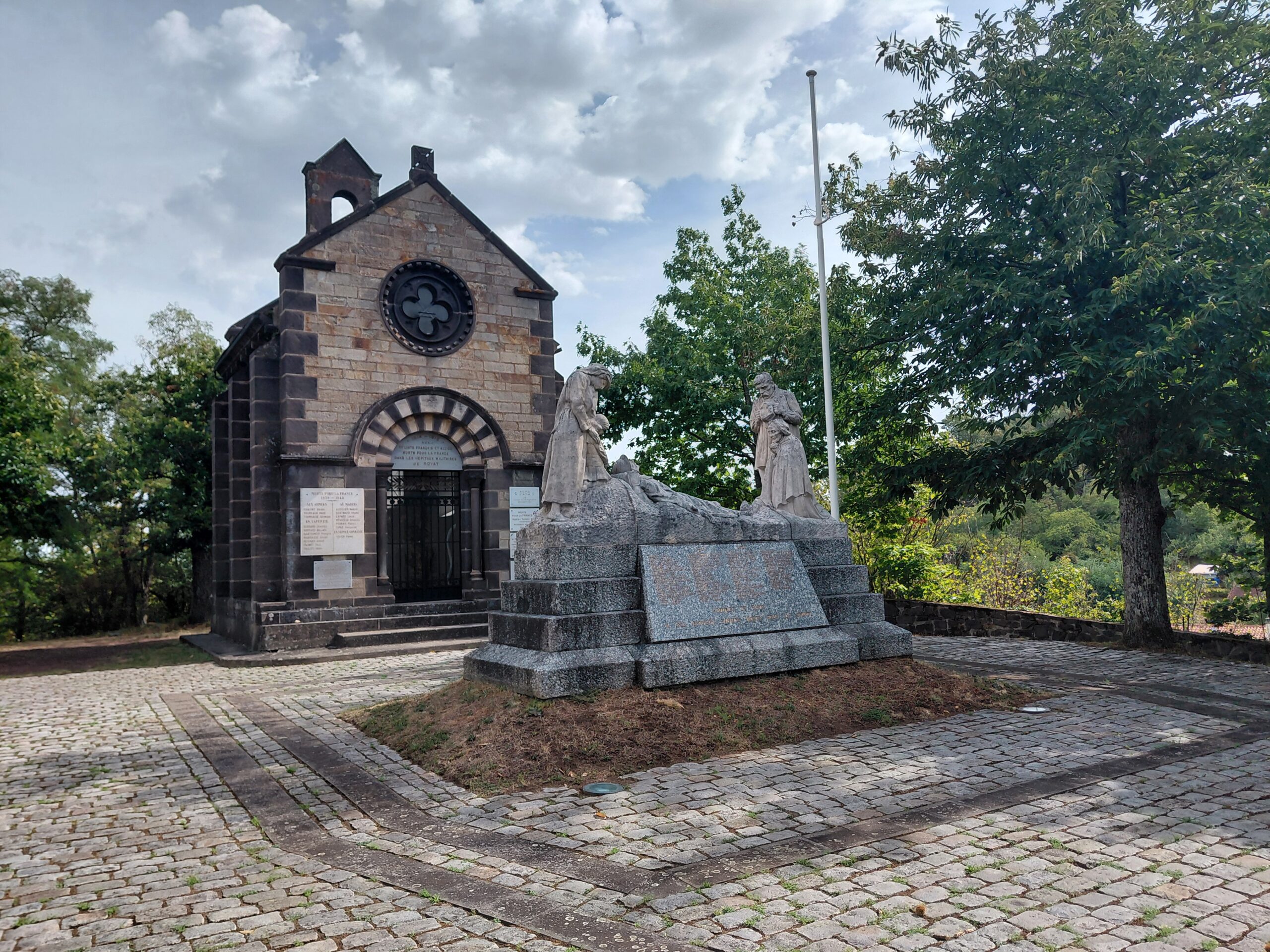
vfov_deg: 54.9
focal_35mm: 25
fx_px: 917
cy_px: 476
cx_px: 635
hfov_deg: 69.4
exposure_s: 1/2326
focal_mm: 4.69
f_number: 1.8
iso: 50
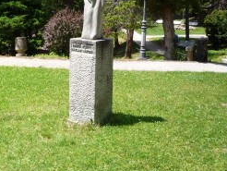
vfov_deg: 27.7
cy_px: 42
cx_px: 47
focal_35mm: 52
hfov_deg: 35.6
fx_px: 341
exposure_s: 1/320
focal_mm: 5.2
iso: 100
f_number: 4
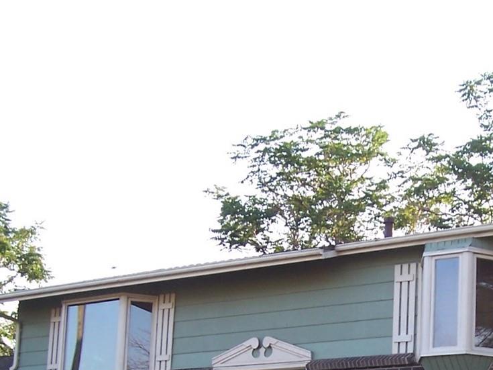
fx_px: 1054
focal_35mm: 74
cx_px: 397
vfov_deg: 19.2
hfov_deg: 25.8
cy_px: 392
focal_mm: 5.6
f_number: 2.7
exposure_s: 1/250
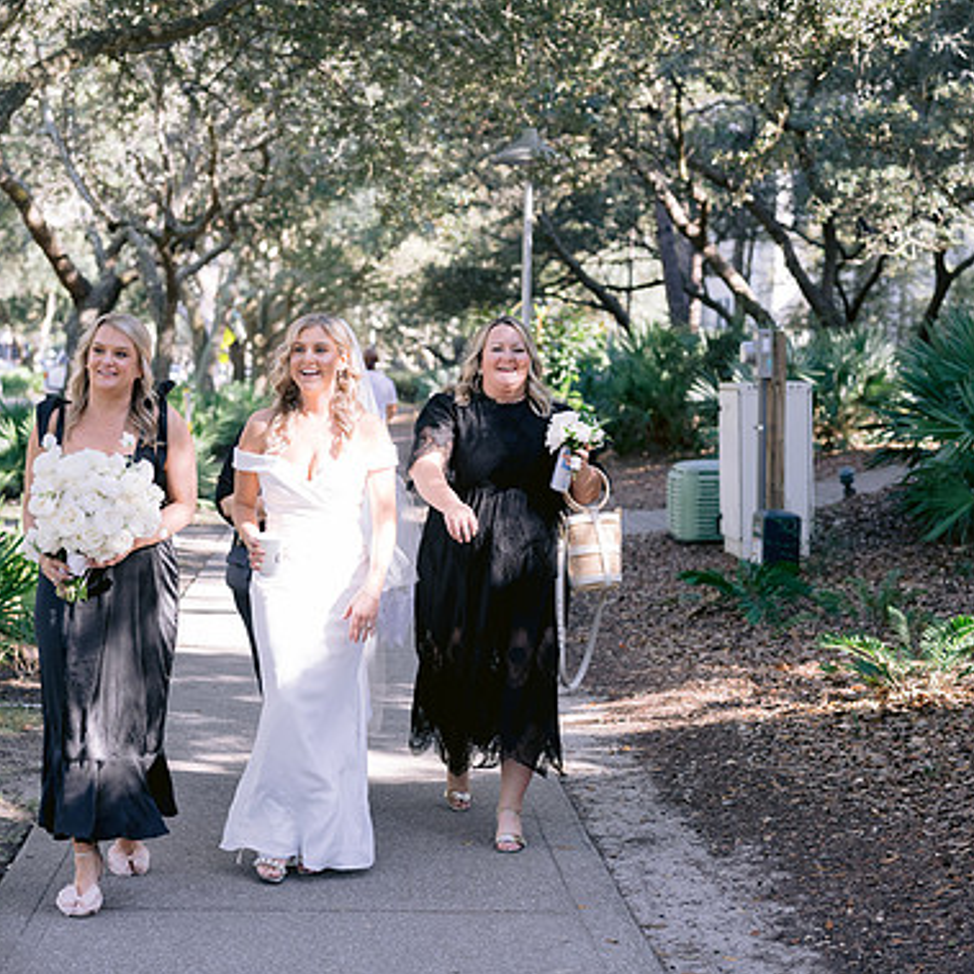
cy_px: 487
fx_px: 2069
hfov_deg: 26.4
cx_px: 378
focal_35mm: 65
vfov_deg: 26.5
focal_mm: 50
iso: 400
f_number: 2.8
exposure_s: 1/400
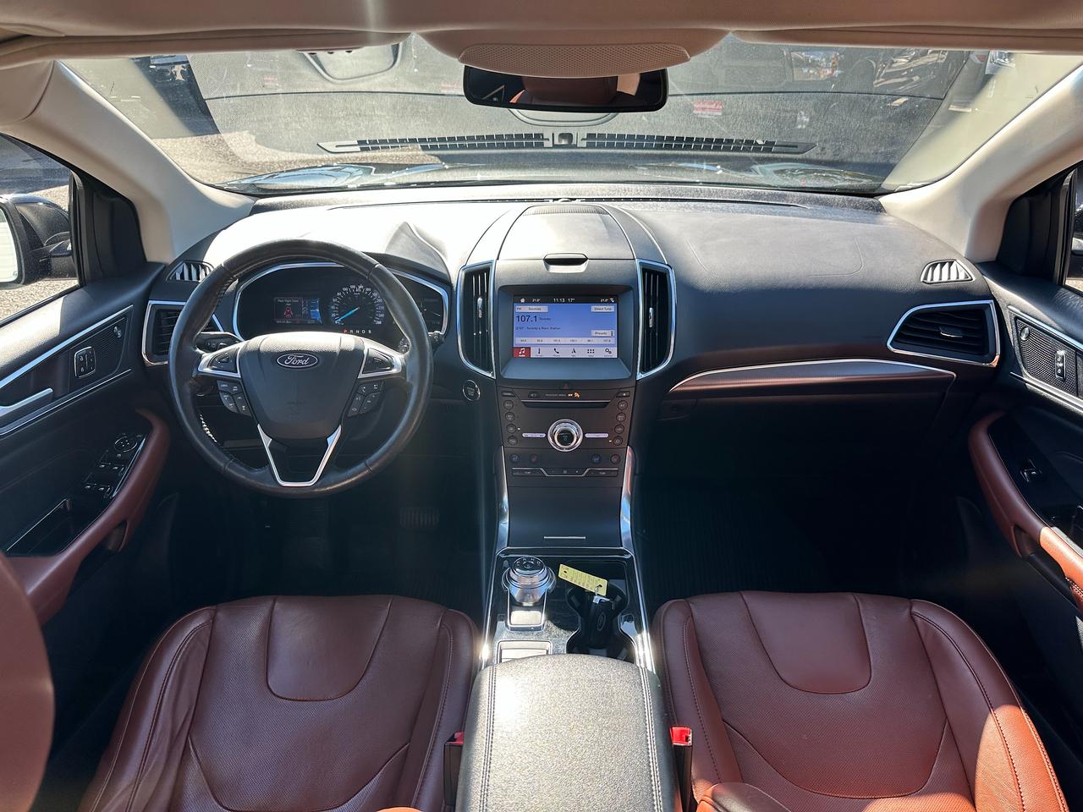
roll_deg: -0.1
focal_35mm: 24
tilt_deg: -29.9
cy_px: 406
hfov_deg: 71.6
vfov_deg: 56.8
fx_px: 751
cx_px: 542
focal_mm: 6.86
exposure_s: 1/642
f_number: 1.78
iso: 80
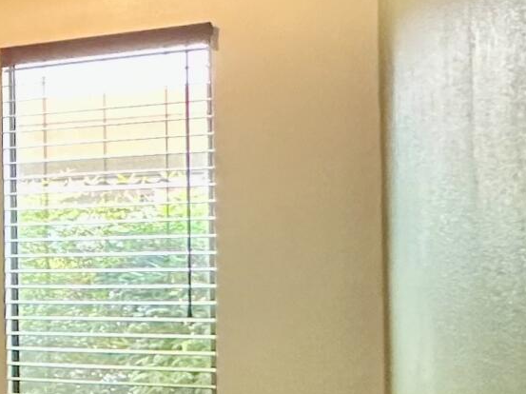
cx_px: -860
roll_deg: +0.0
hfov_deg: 13.5
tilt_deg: +0.7
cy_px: 258
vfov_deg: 19.3
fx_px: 1154
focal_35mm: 76
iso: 320
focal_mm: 2.22
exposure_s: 1/120
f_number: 2.2
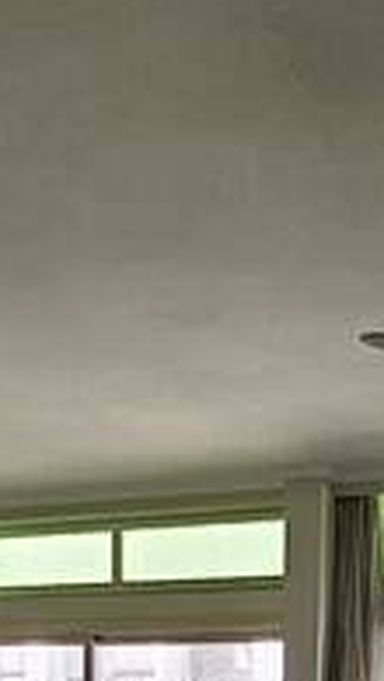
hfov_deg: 20.8
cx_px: 206
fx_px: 1048
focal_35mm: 58
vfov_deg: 30.8
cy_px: 803
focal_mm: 1.7
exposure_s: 1/120
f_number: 2.2
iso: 40
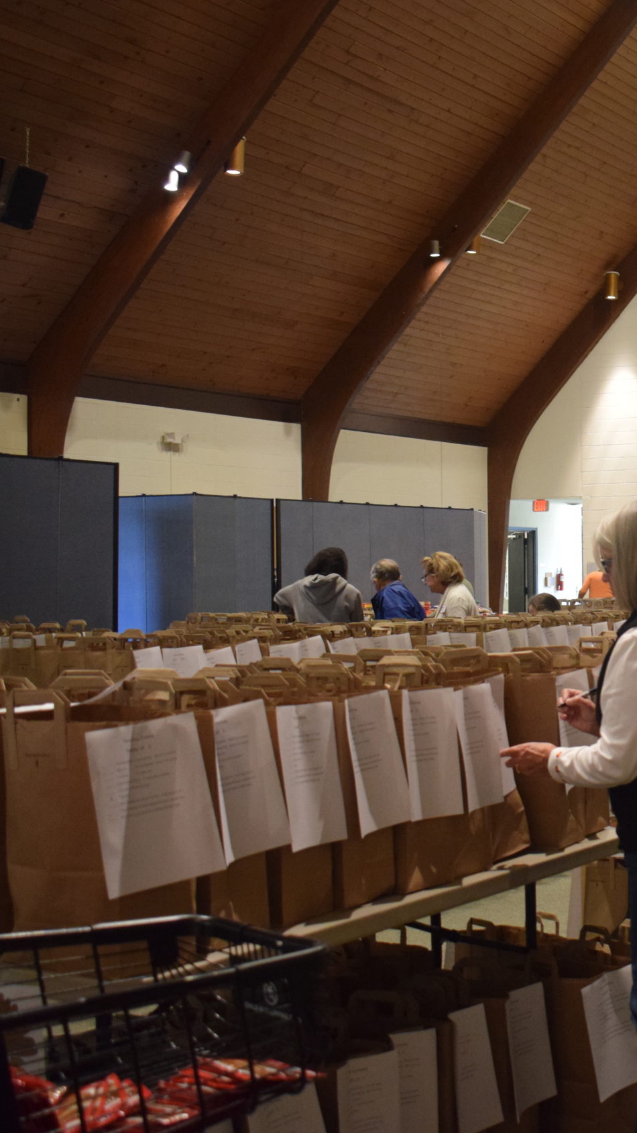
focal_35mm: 55
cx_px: 734
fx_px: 1645
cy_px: 561
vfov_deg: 38.0
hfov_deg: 20.7
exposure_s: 1/60
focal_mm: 23
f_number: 3.8
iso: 1800
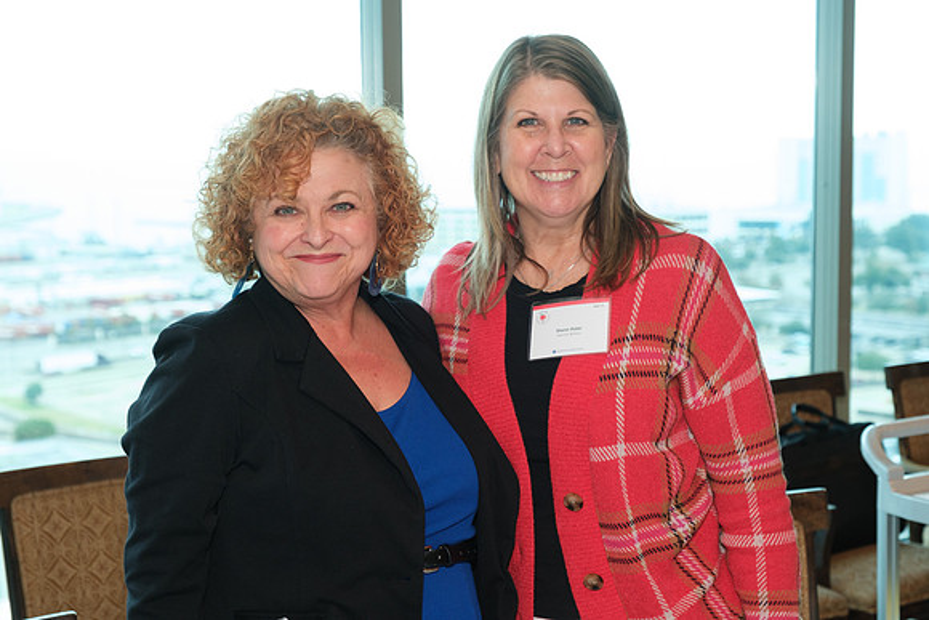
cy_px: 310
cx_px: 464
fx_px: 1600
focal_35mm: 62
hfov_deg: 32.4
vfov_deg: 21.9
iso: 1000
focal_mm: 41.4
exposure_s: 1/125
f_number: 4
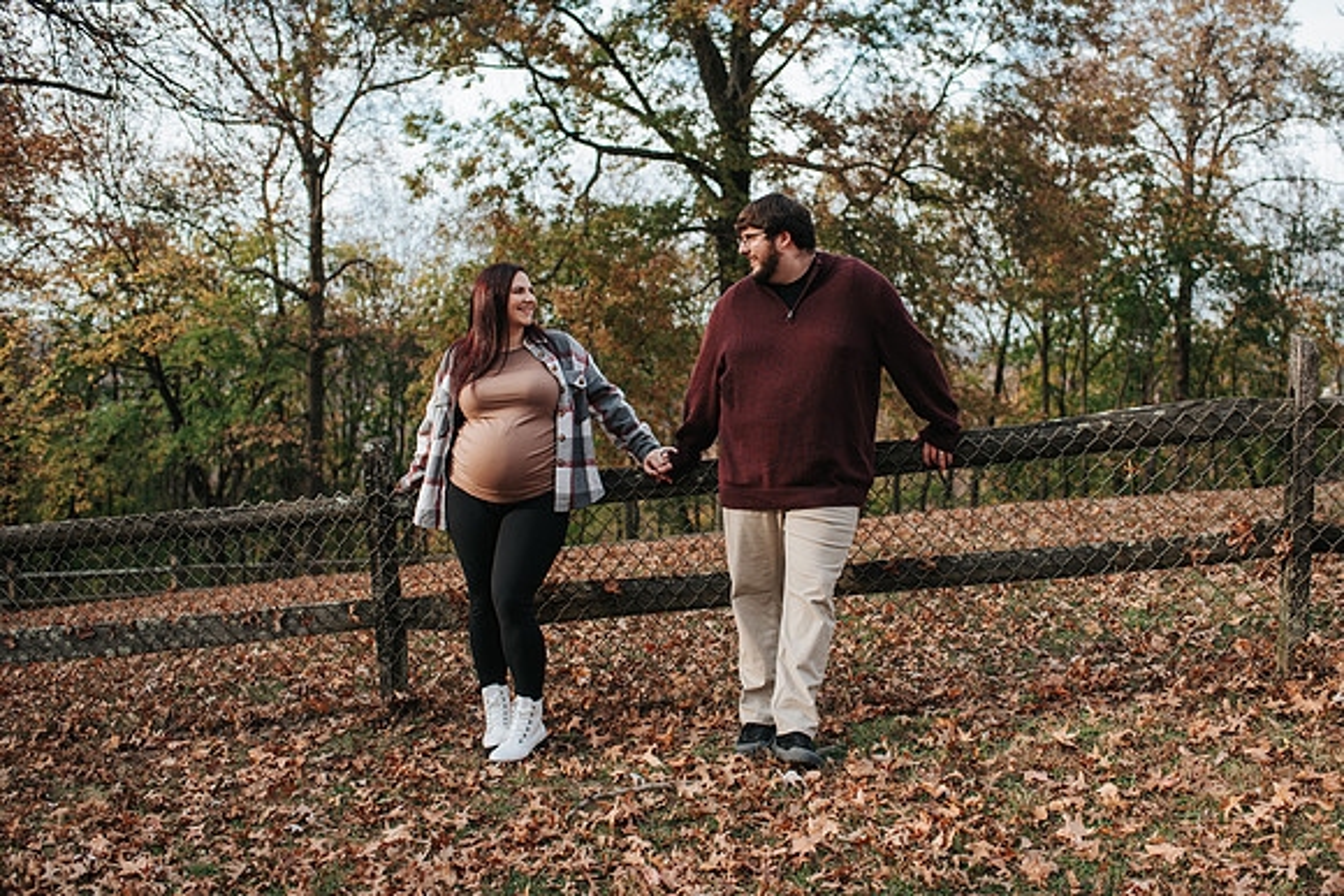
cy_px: 450
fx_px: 1479
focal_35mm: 40
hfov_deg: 48.8
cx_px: 744
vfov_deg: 33.7
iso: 160
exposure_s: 1/320
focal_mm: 35
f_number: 2.8
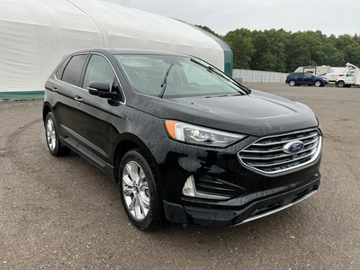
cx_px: 180
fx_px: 291
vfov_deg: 49.7
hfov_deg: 63.4
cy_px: 135
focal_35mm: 28
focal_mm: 3
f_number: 1.8
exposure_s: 1/261
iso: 25
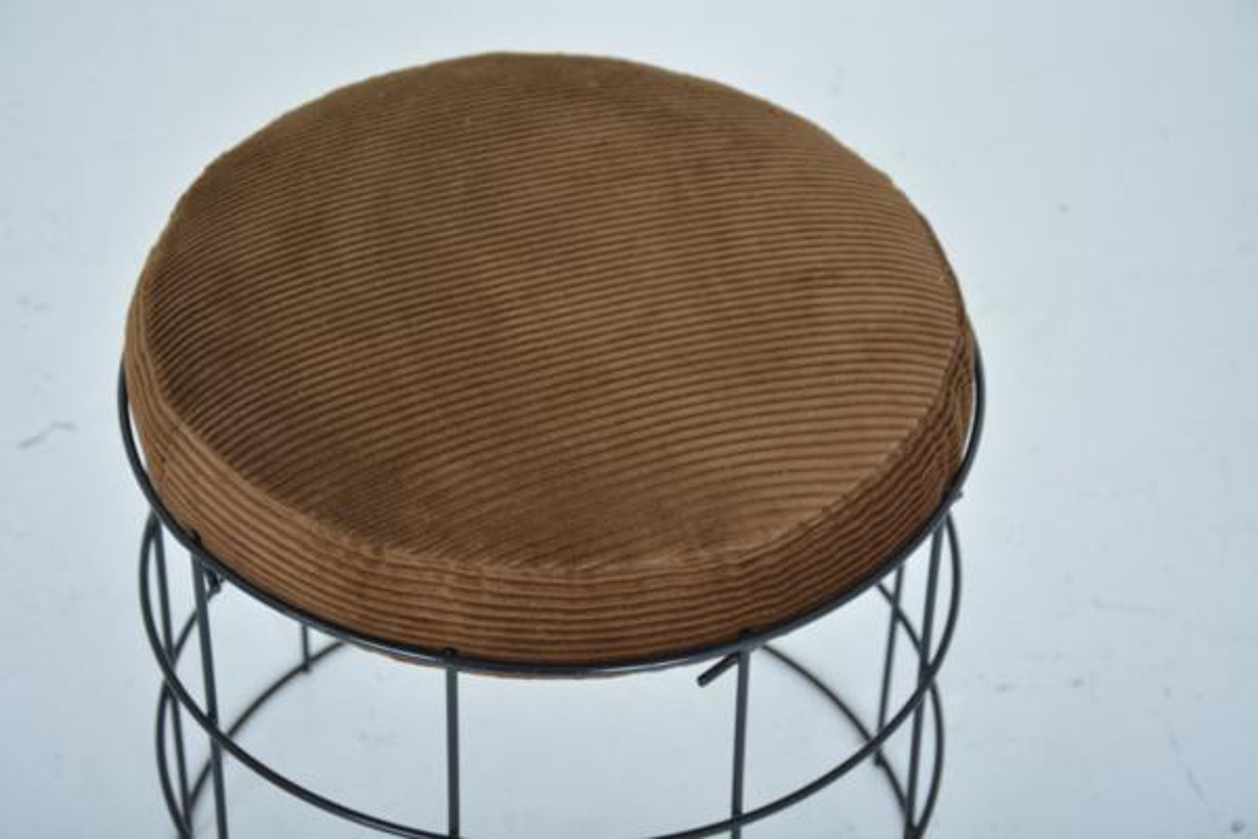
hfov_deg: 27.0
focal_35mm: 75
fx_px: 2621
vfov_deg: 18.2
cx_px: 629
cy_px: 420
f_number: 5
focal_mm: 50
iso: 250
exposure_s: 1/160
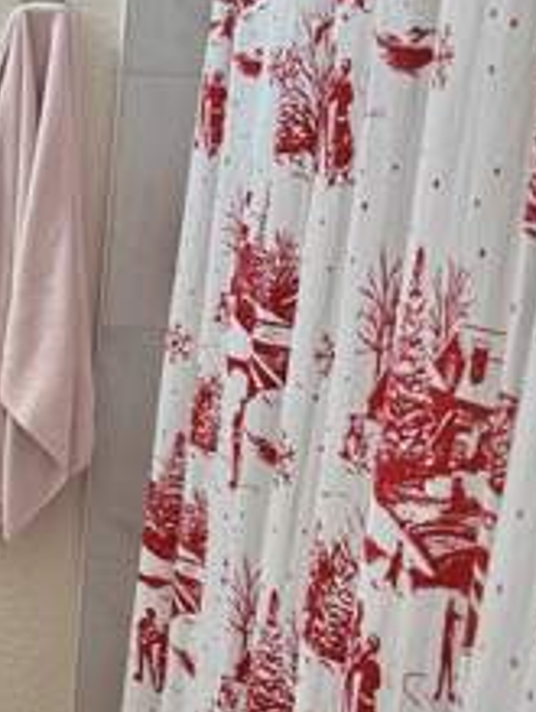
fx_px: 1441
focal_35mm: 70
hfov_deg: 19.0
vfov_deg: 27.7
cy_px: 429
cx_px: -221
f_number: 1.78
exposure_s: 1/178
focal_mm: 6.76
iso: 100
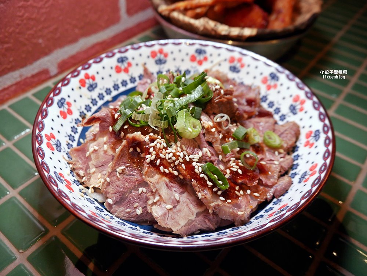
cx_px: 184
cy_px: 138
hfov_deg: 59.9
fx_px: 318
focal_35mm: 30
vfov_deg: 46.8
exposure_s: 1/60
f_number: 3.6
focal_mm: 15
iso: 1000
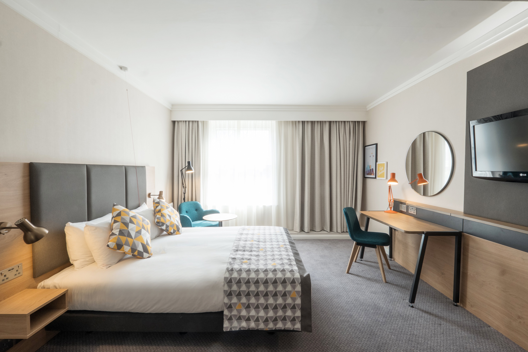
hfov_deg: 100.4
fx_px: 220
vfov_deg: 77.3
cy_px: 176
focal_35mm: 15
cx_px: 264
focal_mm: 10
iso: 400
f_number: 14
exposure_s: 1/8
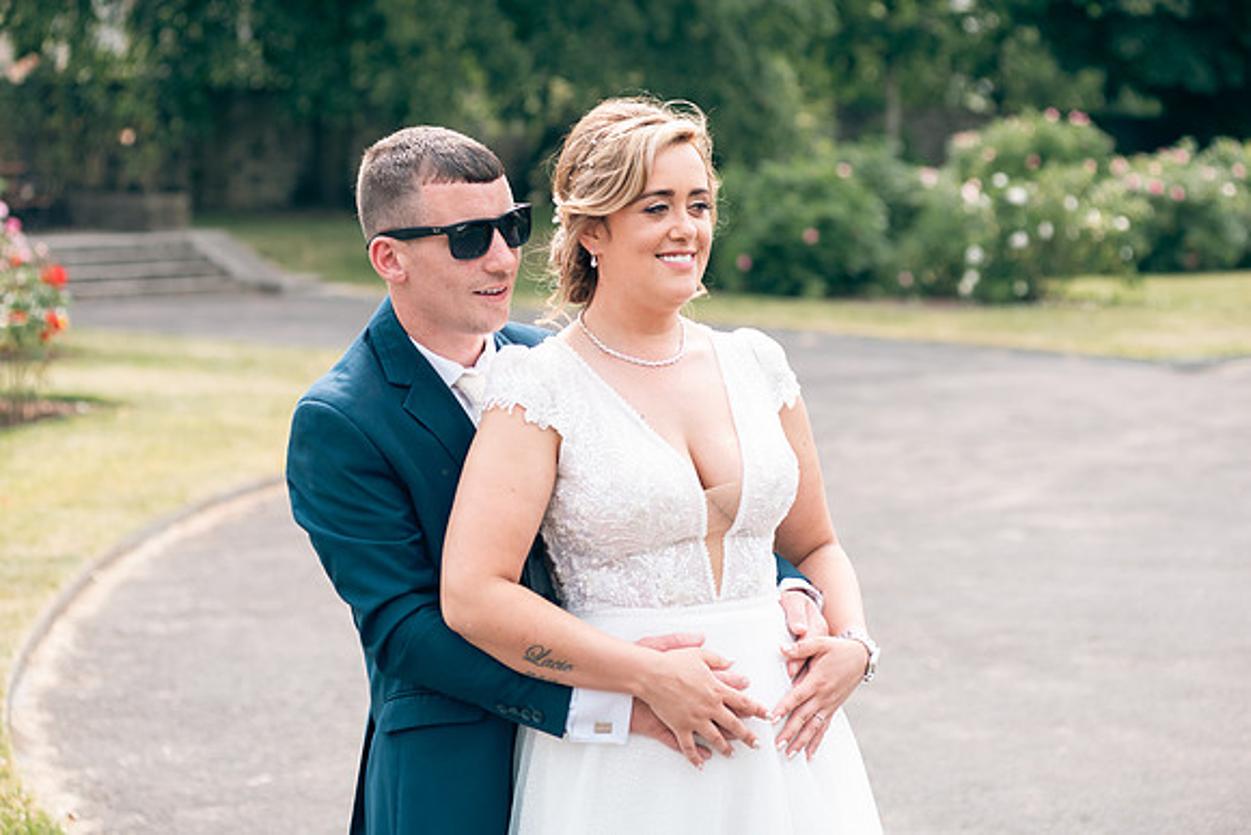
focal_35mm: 80
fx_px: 2781
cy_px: 418
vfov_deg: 17.1
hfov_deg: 25.4
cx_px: 626
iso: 80
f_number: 3.5
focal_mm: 80
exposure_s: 1/250
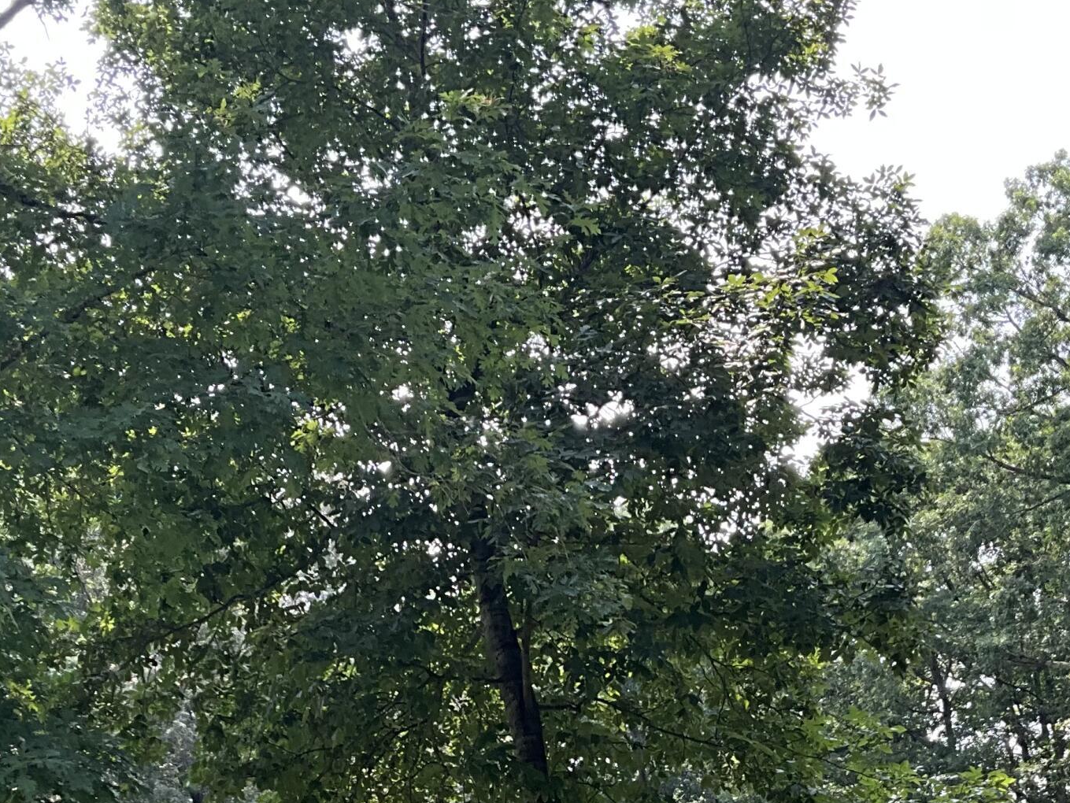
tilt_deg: +14.0
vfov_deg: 21.8
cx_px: 587
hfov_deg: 30.2
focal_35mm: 64
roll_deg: +2.1
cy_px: 879
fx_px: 1979
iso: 25
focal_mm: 3
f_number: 1.8
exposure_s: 1/277
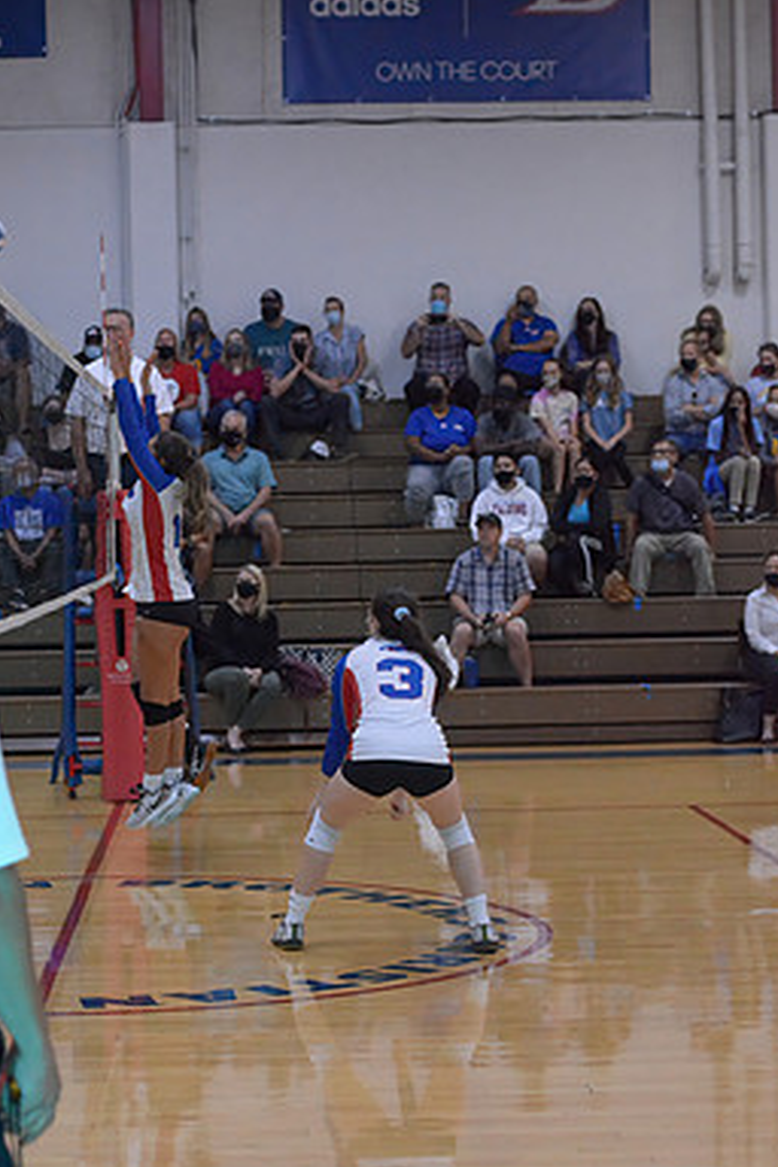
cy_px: 605
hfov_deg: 15.5
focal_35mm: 88
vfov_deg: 23.1
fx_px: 2852
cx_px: 353
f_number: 3.5
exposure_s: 1/640
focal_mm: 50
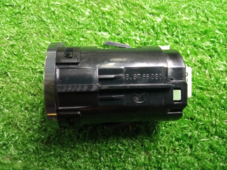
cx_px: 114
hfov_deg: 65.4
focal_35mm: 27
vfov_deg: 51.3
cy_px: 85
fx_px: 177
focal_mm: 3.79
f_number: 2.2
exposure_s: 1/25
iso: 518
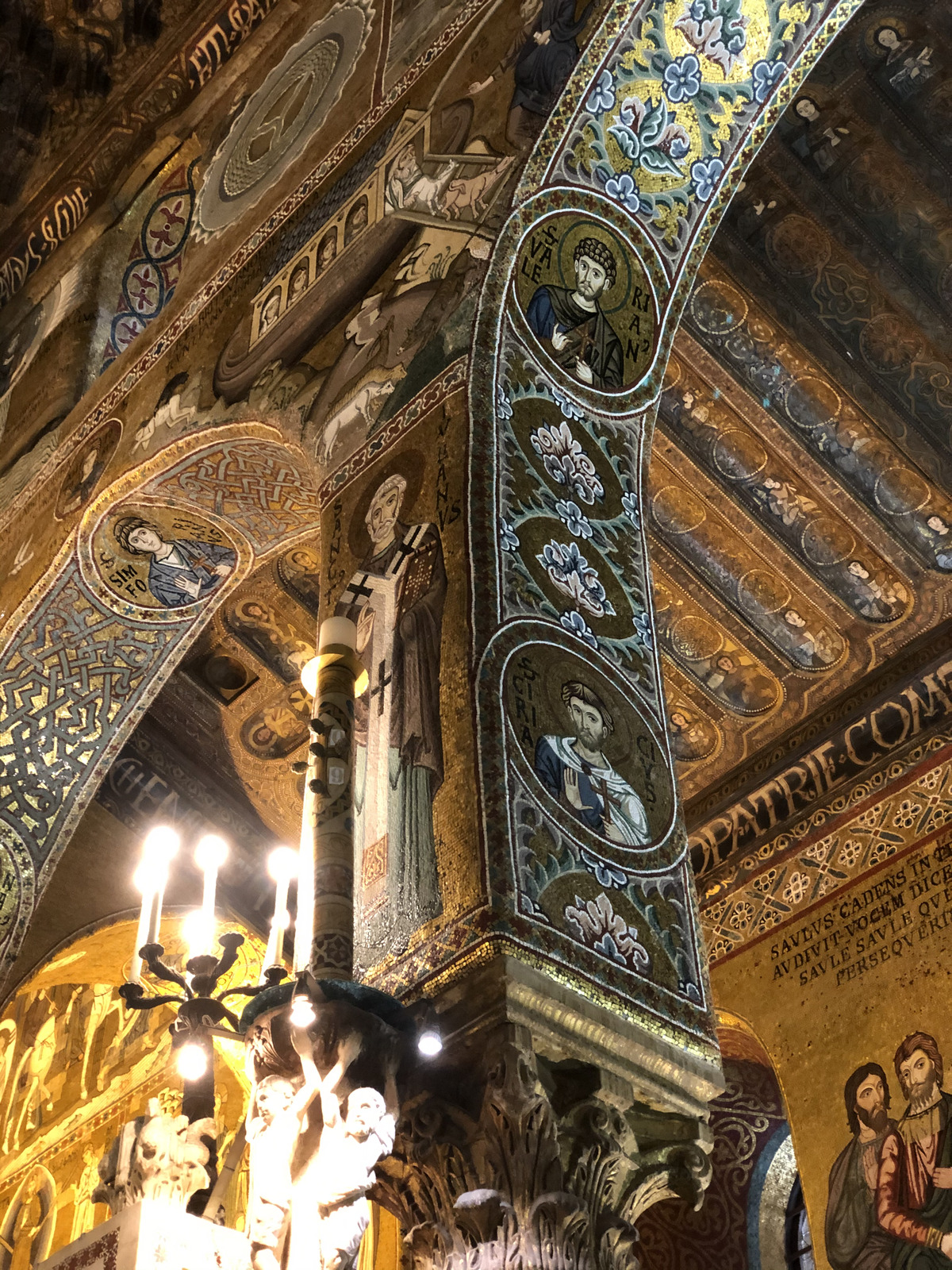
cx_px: 476
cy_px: 635
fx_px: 1907
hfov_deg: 28.0
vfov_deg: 36.8
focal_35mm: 52
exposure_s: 1/13
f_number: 2.4
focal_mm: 6
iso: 160
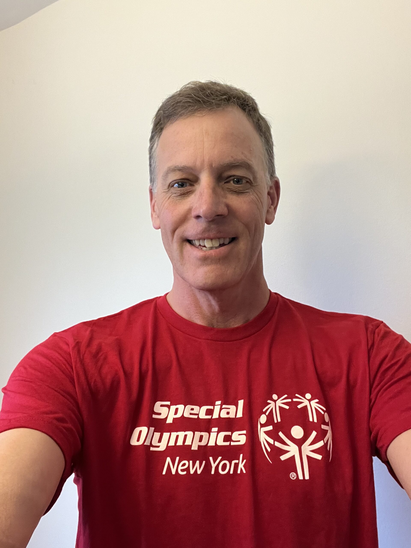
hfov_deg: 46.8
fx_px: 475
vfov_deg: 60.0
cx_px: 206
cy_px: 274
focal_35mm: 30
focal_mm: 2.71
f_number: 2.2
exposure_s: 1/30
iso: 320
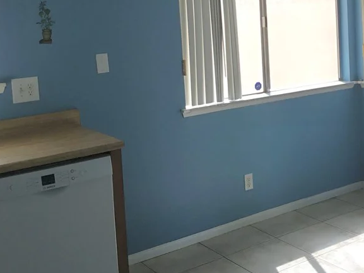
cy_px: 61
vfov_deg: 26.2
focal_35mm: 55
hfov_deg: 33.9
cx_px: 291
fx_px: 578
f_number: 2.4
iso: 32
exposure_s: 1/120
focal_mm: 3.3
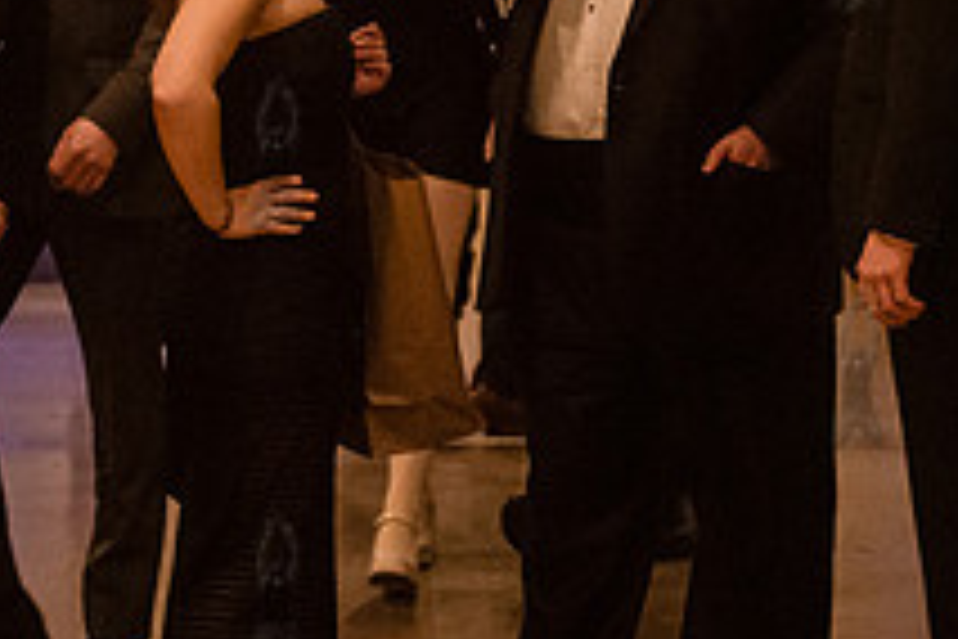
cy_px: 151
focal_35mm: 231
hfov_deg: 8.9
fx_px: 6147
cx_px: 274
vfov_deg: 5.9
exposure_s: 1/160
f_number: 3.5
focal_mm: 80
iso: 8000
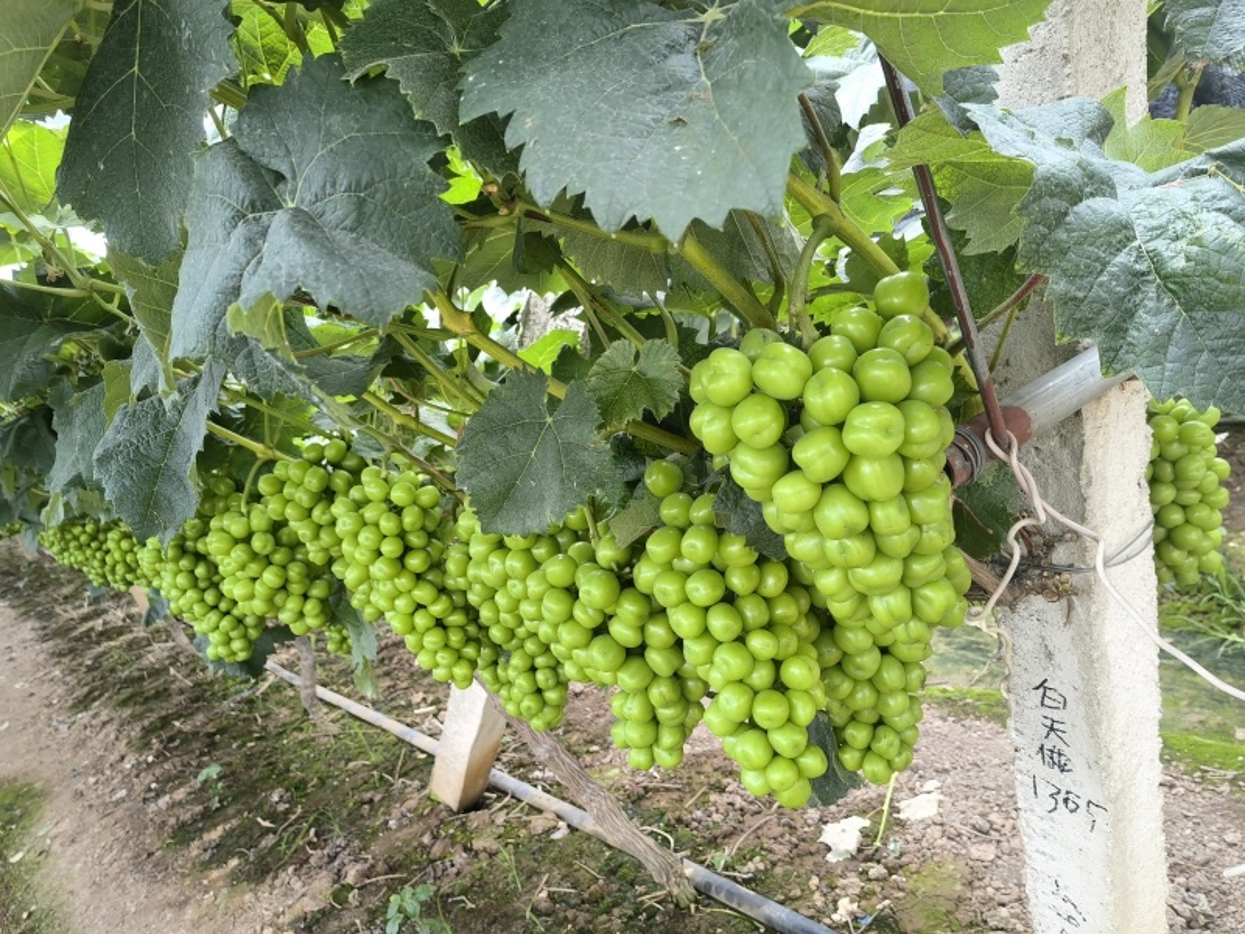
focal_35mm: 27
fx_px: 971
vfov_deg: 51.4
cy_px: 467
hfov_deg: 65.3
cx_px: 622
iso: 1250
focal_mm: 5.54
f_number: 1.8
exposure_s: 1/200
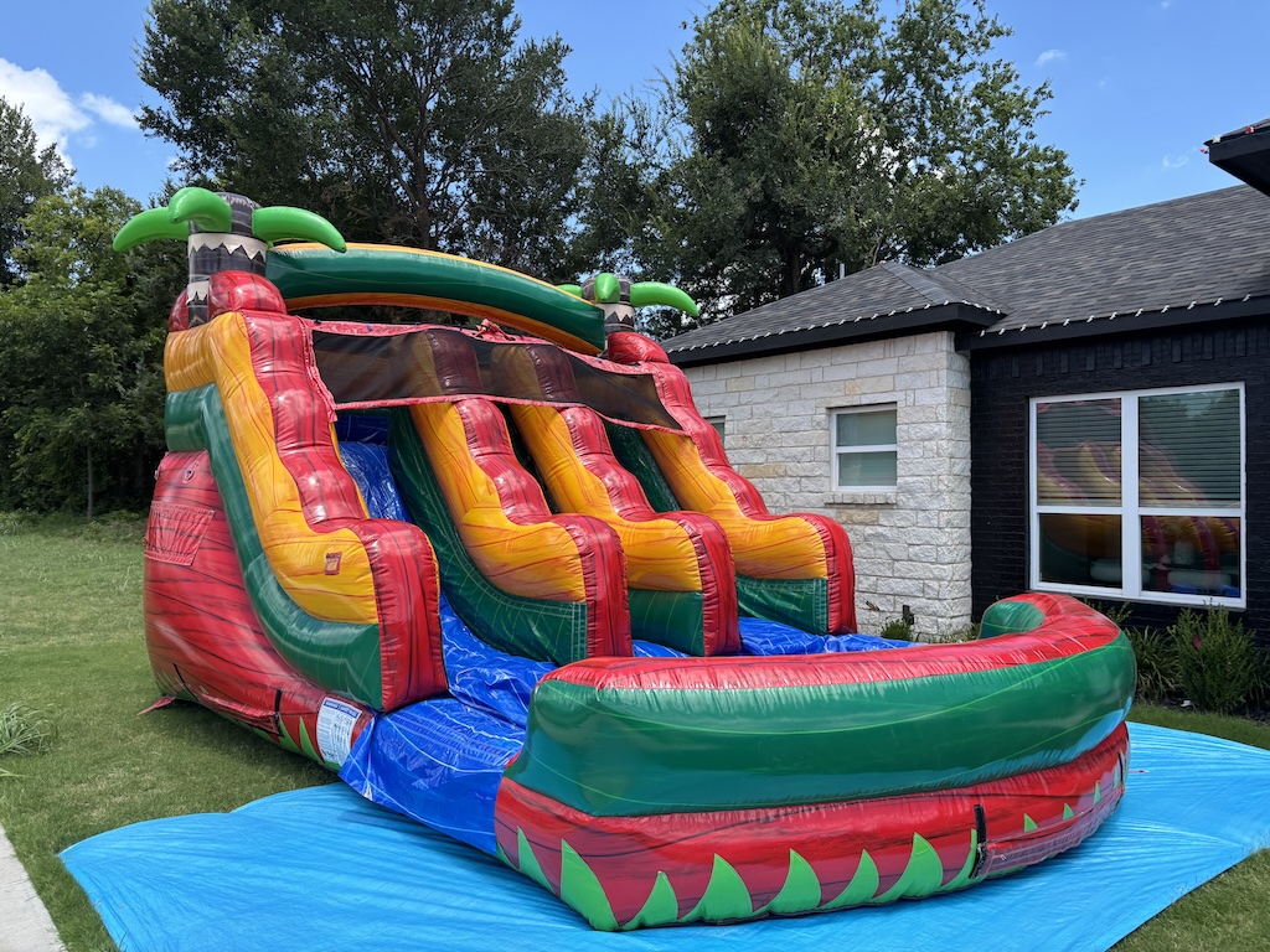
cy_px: 476
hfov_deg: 67.3
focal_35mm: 26
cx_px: 635
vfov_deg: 53.1
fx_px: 954
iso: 50
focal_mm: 5.96
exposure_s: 1/1220
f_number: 1.6
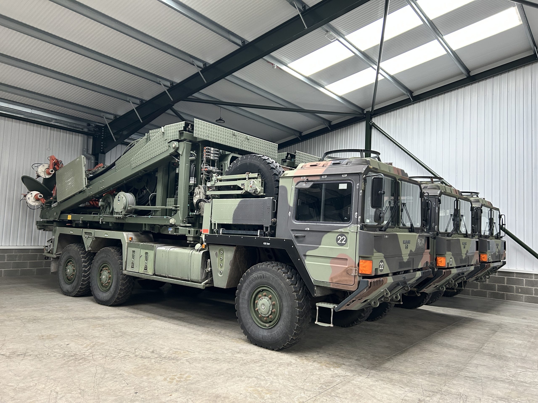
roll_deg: -2.4
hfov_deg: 67.3
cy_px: 202
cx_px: 269
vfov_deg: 53.1
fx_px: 404
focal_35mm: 26
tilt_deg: +5.2
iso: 250
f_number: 1.5
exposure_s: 1/60
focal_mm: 5.7
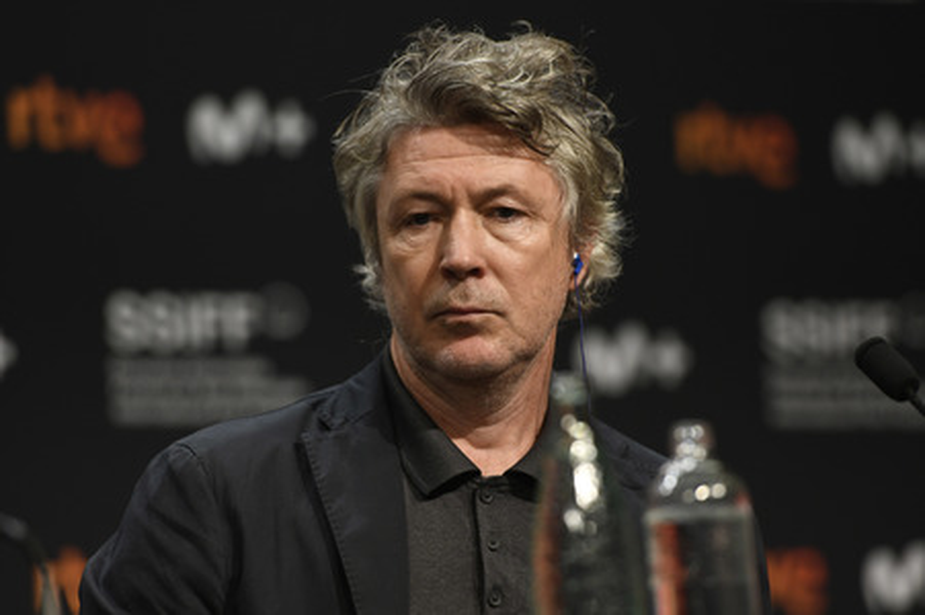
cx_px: 462
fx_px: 5135
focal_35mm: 200
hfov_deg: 10.3
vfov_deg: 6.9
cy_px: 308
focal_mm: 200
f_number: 3.5
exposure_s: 1/200
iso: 1000
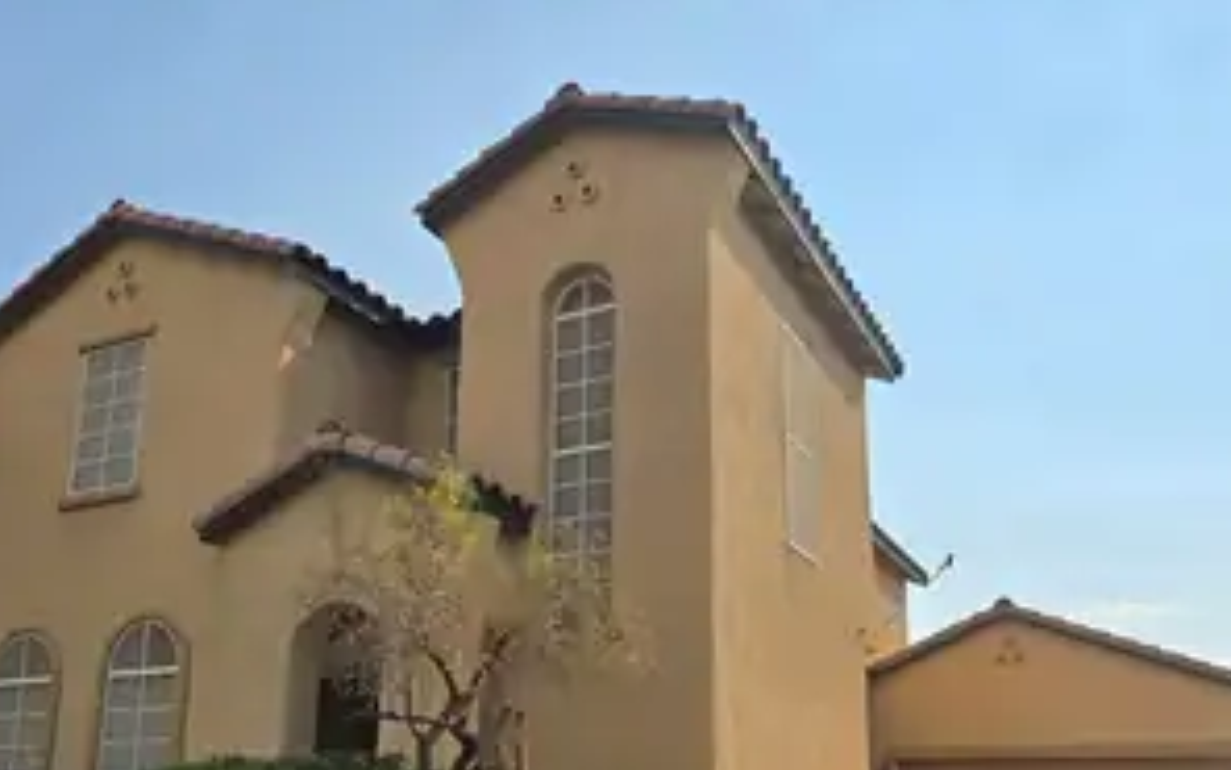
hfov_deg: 58.0
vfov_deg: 37.5
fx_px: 1107
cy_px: 570
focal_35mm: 33
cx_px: 545
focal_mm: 6.3
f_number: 1.7
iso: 12
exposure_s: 1/1215
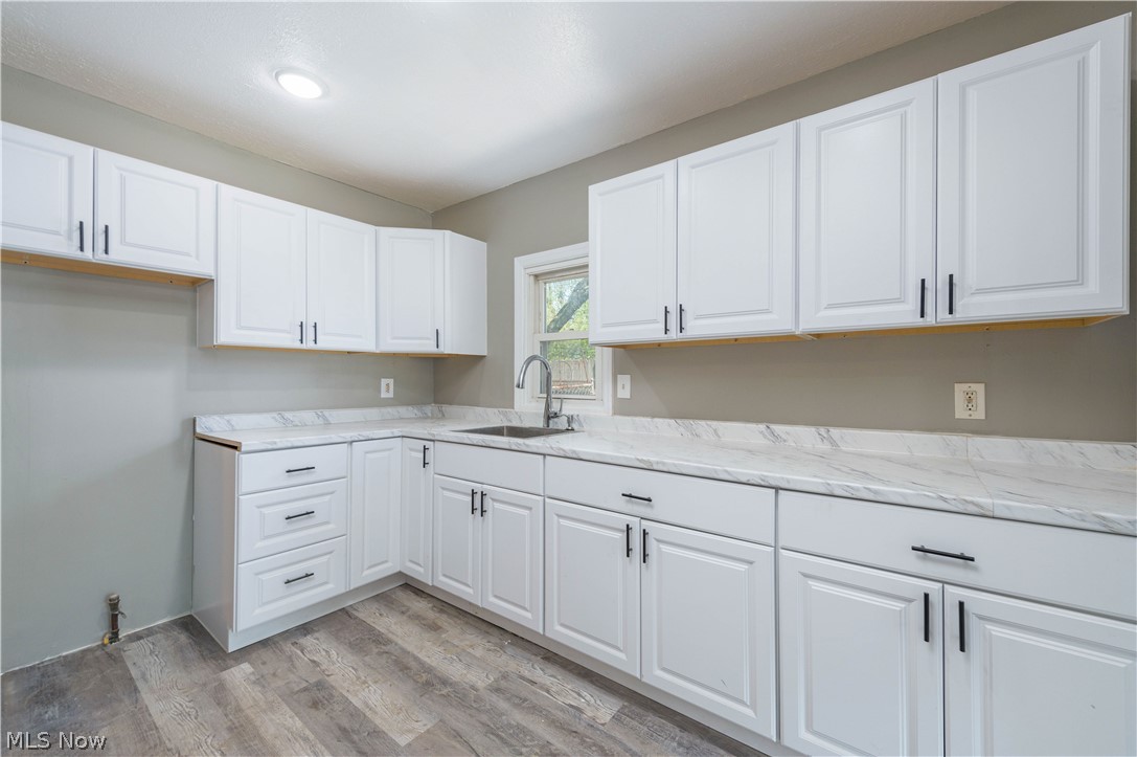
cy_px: 378
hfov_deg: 104.3
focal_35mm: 14
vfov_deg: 81.1
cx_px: 568
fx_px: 442
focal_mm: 14
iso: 125
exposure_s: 1/60
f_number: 9
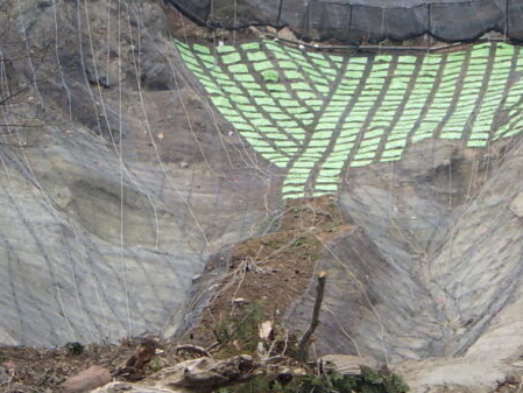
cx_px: 253
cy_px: 147
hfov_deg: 12.4
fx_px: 2403
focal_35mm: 159
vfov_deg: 9.3
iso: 125
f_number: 5
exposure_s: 1/320
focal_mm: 16.7
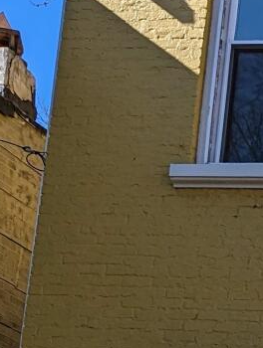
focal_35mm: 137
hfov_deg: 9.5
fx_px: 1383
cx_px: 665
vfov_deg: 13.5
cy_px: 519
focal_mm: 6.81
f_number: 1.85
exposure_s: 1/1795
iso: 45
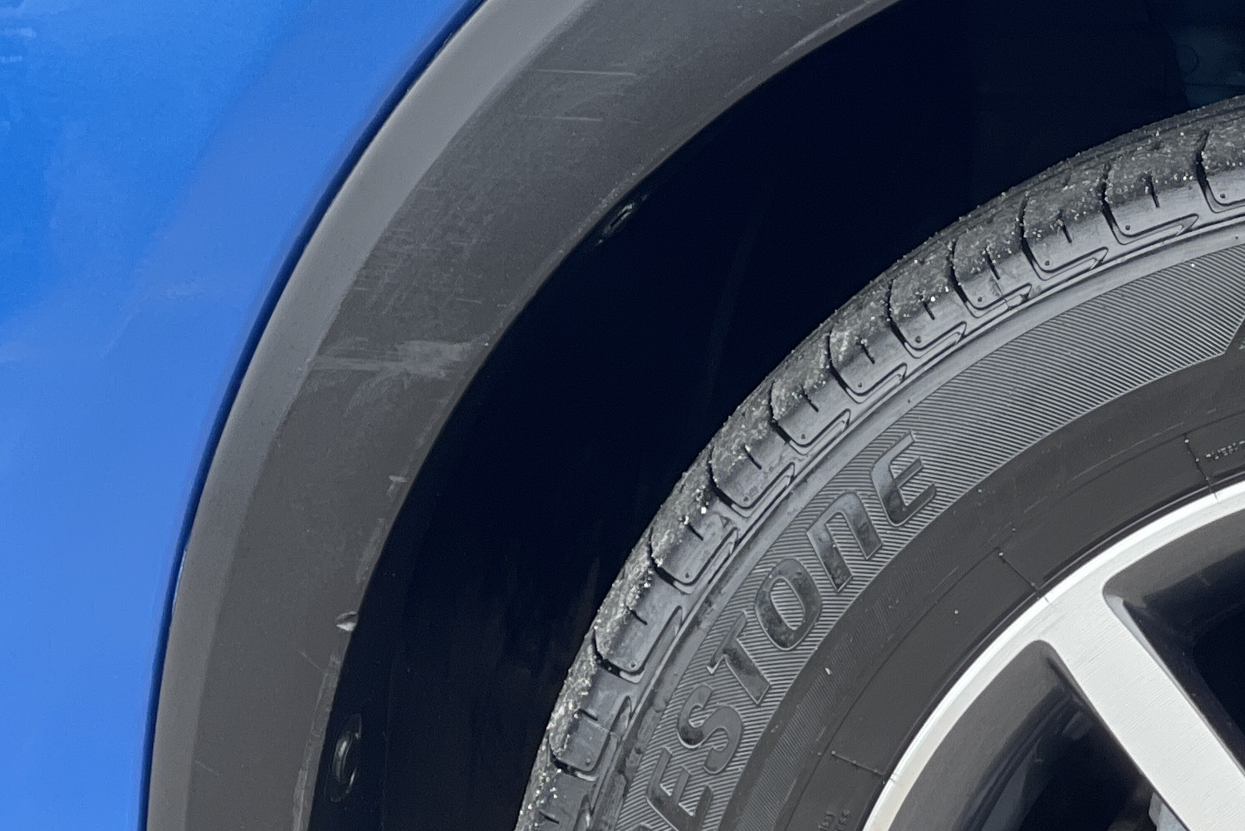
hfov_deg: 11.2
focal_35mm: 179
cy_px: 861
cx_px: 1625
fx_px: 6191
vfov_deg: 7.6
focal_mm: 7.5
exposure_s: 1/120
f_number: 2.2
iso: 32
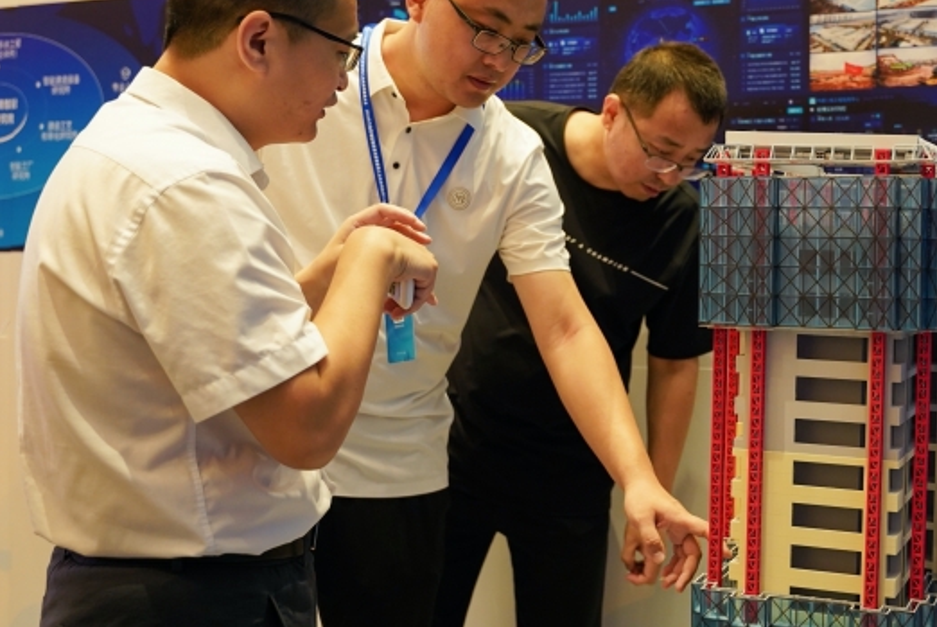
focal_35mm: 49
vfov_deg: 27.3
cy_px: 230
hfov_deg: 39.4
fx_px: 1284
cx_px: 657
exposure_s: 1/100
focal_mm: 32.2
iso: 1250
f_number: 3.2
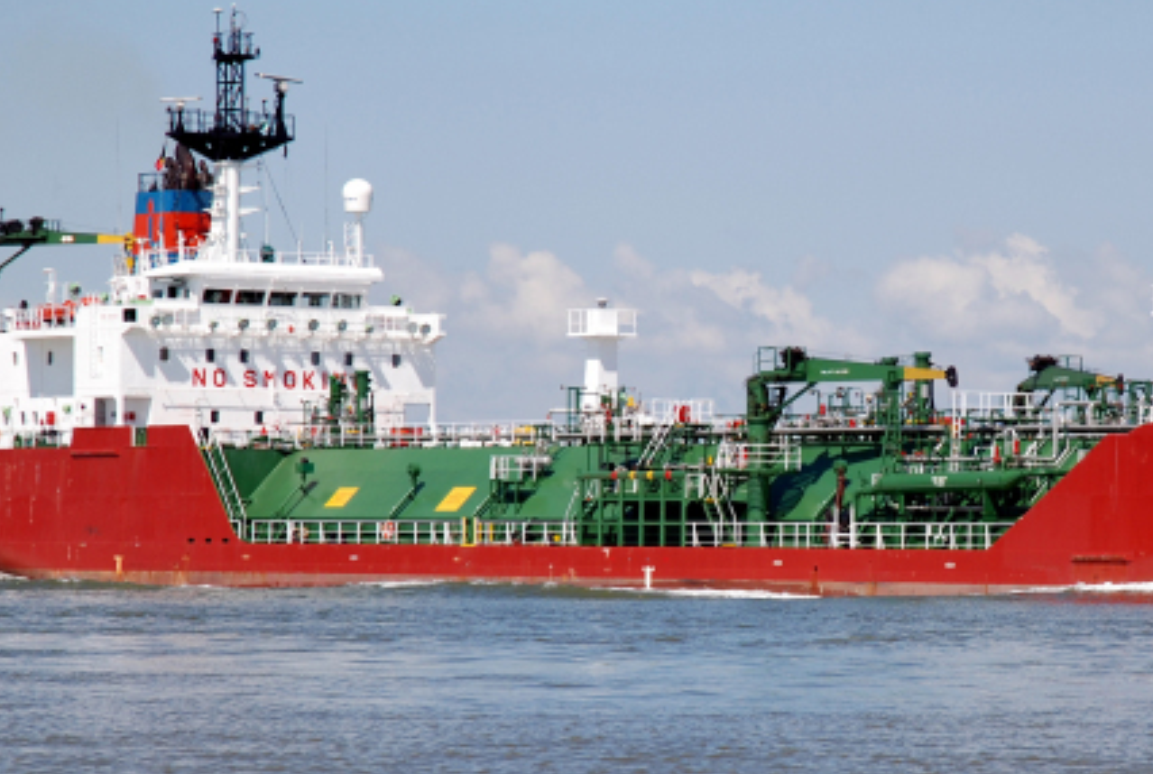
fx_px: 5871
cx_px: 820
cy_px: 384
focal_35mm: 183
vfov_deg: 7.5
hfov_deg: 11.2
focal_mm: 65
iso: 125
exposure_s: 1/500
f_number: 6.3
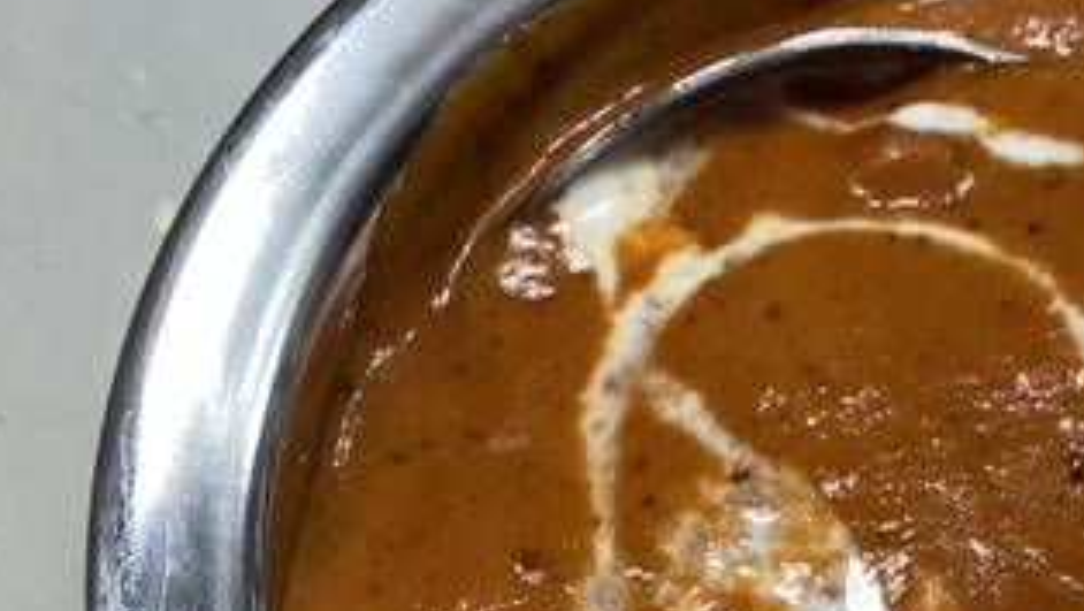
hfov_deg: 32.0
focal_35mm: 63
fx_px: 1812
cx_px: 936
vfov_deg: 18.9
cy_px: 535
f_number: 2.4
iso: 100
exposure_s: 1/60
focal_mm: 3.3
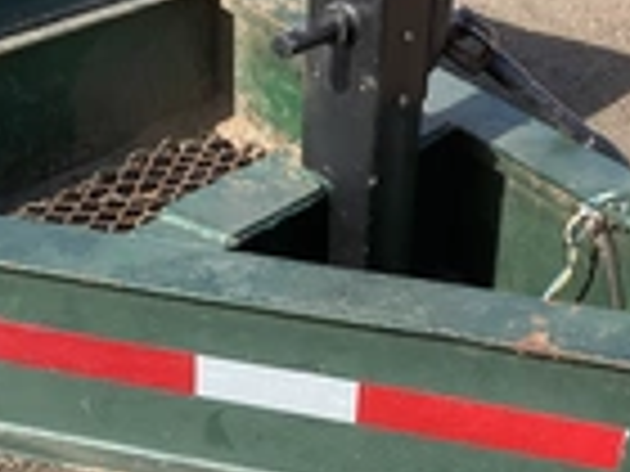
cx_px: 346
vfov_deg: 17.5
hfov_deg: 23.5
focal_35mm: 83
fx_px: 1511
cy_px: 432
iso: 25
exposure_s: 1/709
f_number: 1.8
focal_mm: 3
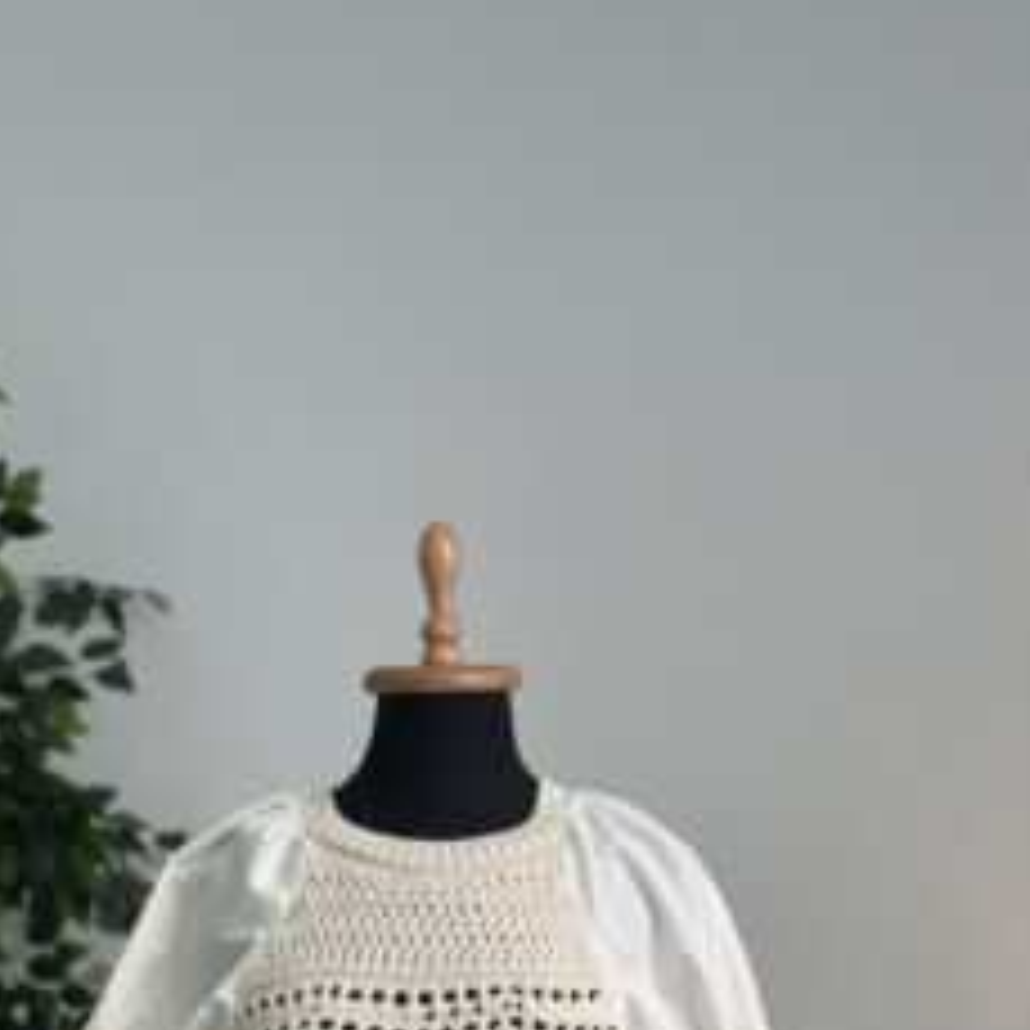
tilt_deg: -1.6
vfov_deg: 23.0
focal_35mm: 74
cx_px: 513
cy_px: 846
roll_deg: -1.0
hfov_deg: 23.4
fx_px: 2491
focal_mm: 6.86
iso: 64
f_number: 1.78
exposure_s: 1/107
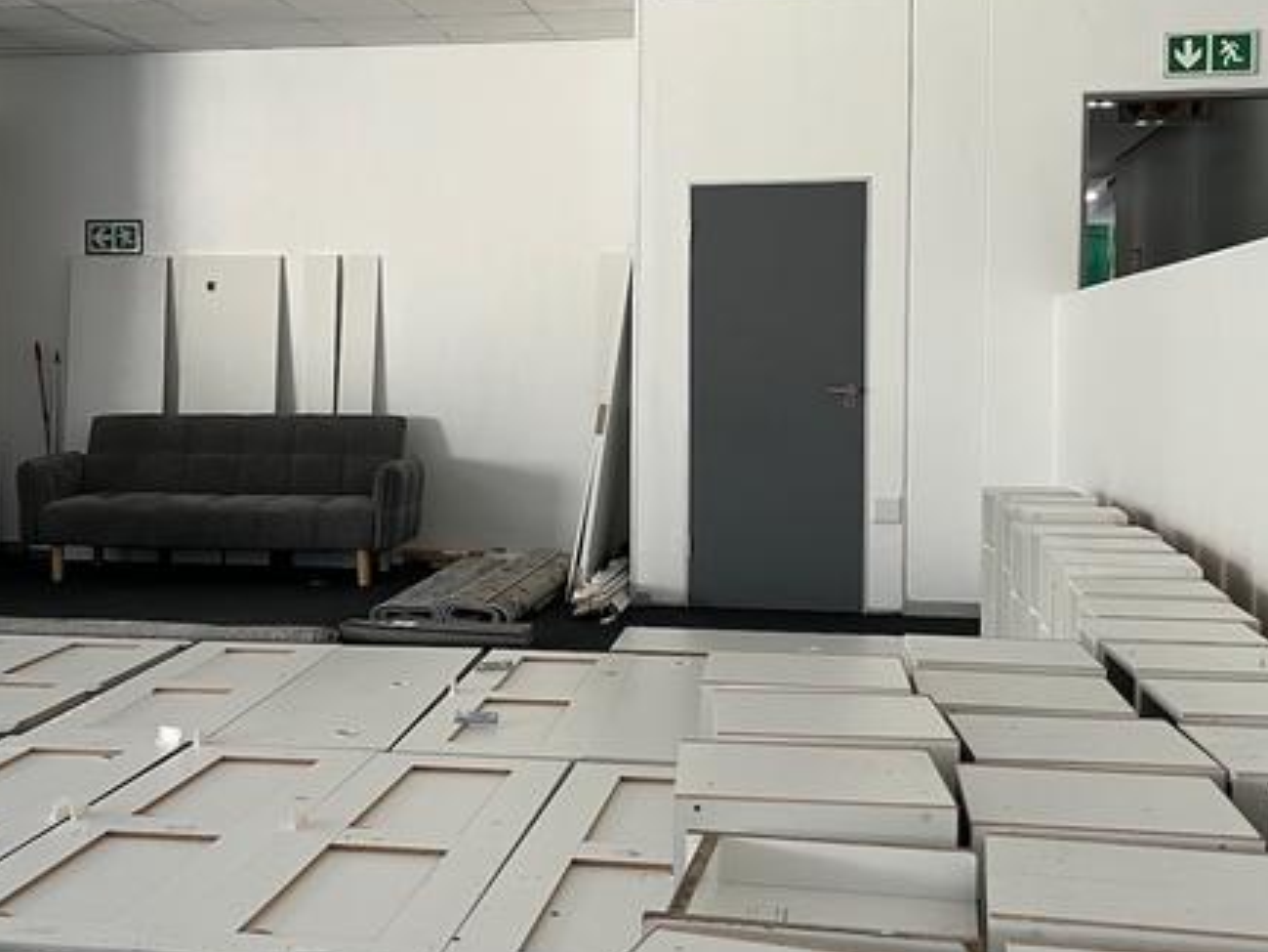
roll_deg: +0.3
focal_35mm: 48
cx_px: 530
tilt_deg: -3.0
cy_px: 419
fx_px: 1759
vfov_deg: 30.3
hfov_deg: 39.5
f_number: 1.6
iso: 80
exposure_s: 1/50
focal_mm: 5.1
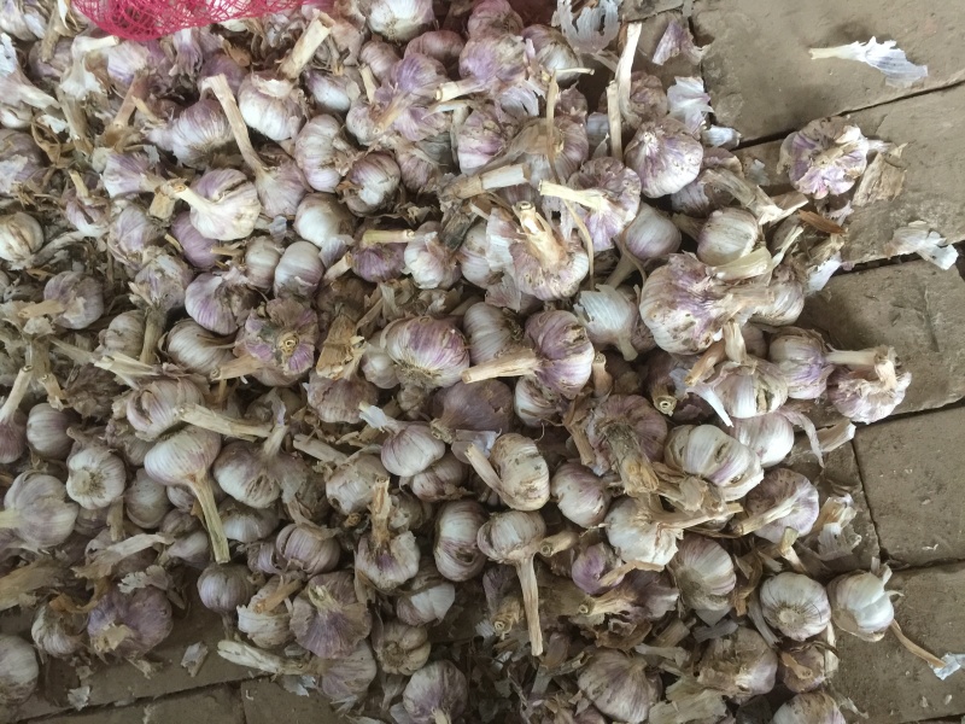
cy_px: 362
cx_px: 482
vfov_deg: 48.2
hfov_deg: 61.7
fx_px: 808
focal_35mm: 29
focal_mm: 4.15
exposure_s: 1/17
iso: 125
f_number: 2.2
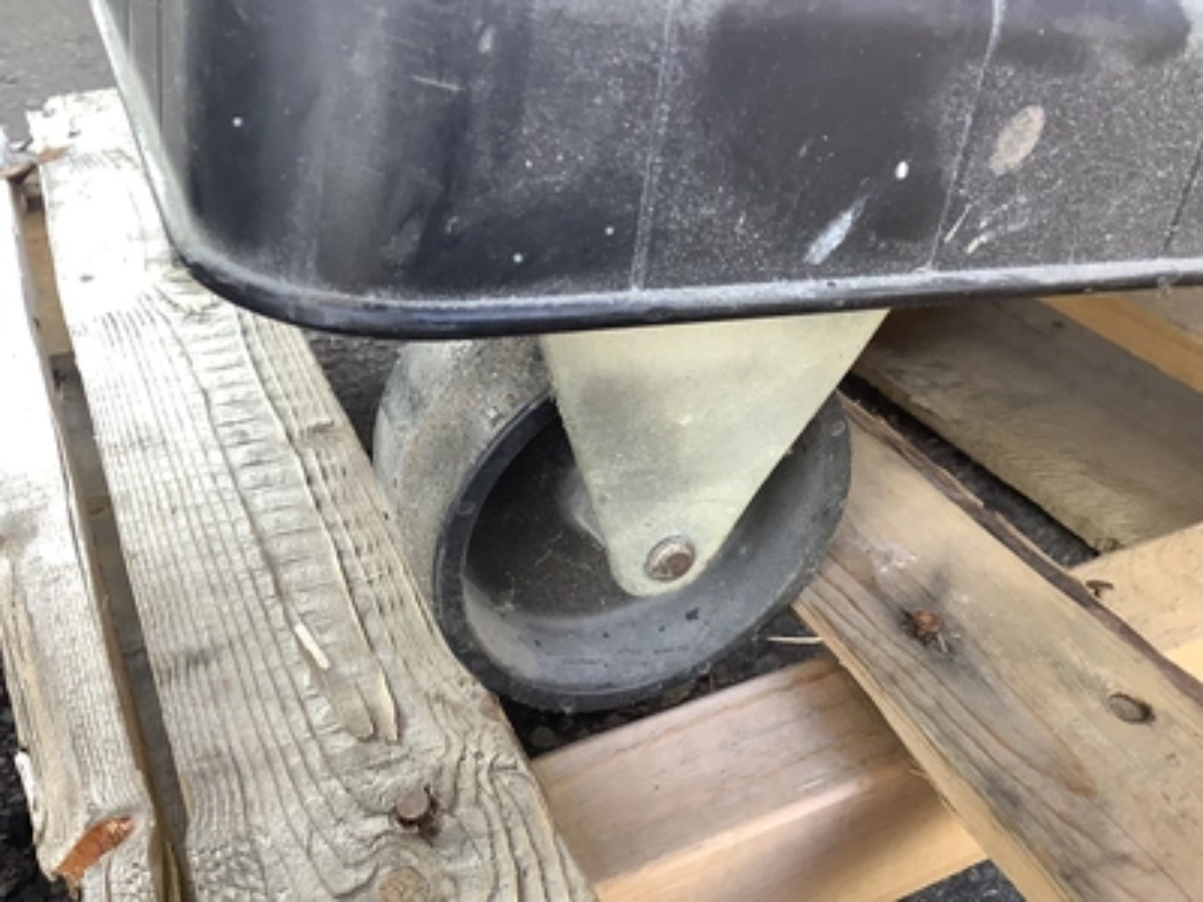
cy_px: 451
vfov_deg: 45.4
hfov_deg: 58.4
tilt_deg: -35.5
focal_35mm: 31
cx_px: 602
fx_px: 1077
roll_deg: -1.2
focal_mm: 3.3
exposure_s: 1/120
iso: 100
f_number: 2.4
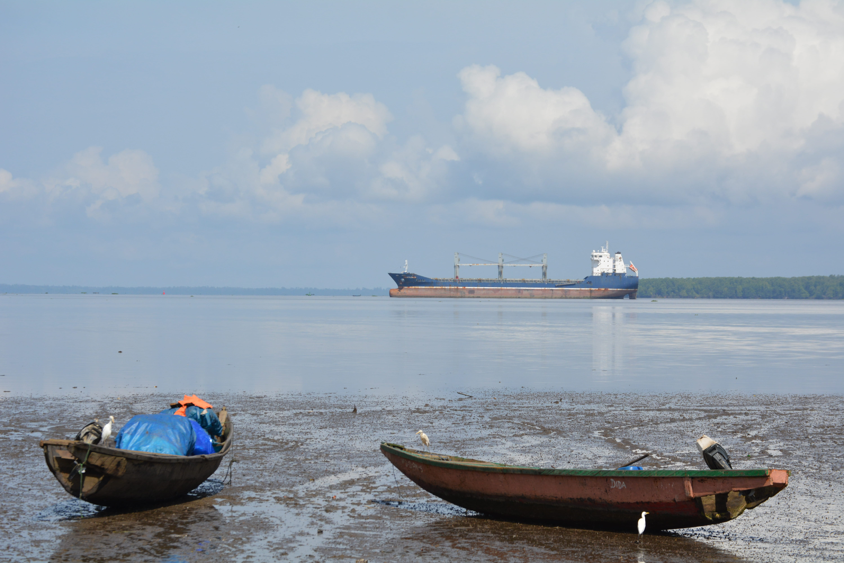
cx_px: 422
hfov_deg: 16.1
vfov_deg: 10.8
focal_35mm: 128
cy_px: 282
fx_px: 2989
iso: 400
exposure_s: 1/2000
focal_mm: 85
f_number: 8
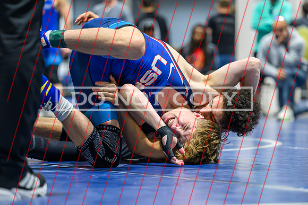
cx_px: 165
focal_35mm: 144
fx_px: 1233
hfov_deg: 14.2
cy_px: 123
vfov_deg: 9.5
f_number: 2.8
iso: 4500
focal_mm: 120
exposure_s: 1/800
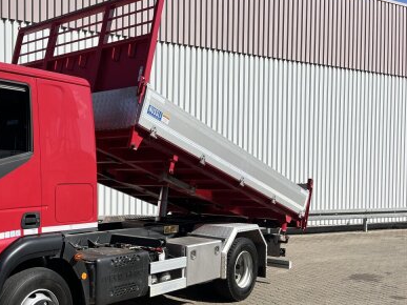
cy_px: 204
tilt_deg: -2.9
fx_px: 505
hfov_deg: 41.8
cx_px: 78
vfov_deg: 33.3
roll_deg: -1.4
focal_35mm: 43
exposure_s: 1/5319
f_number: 1.5
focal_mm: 5.7
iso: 50
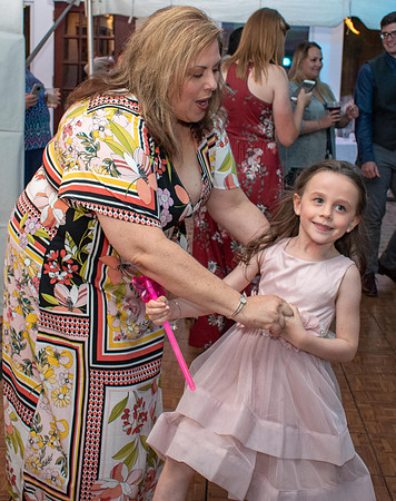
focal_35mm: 47
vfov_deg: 39.3
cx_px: 179
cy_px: 191
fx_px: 697
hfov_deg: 31.7
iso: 900
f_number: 3.5
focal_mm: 18
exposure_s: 1/60
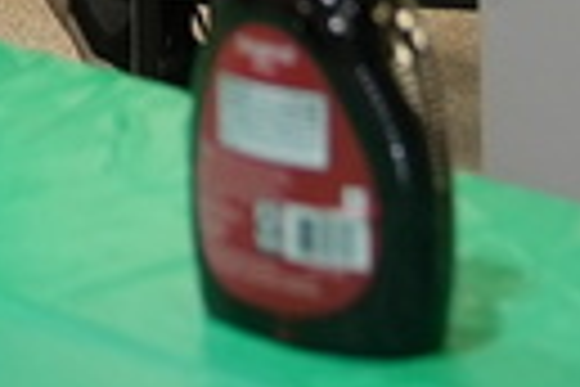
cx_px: -391
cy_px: -1094
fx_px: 4479
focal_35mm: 278
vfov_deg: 4.6
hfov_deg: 7.2
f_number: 4
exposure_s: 1/160
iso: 2000
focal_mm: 35
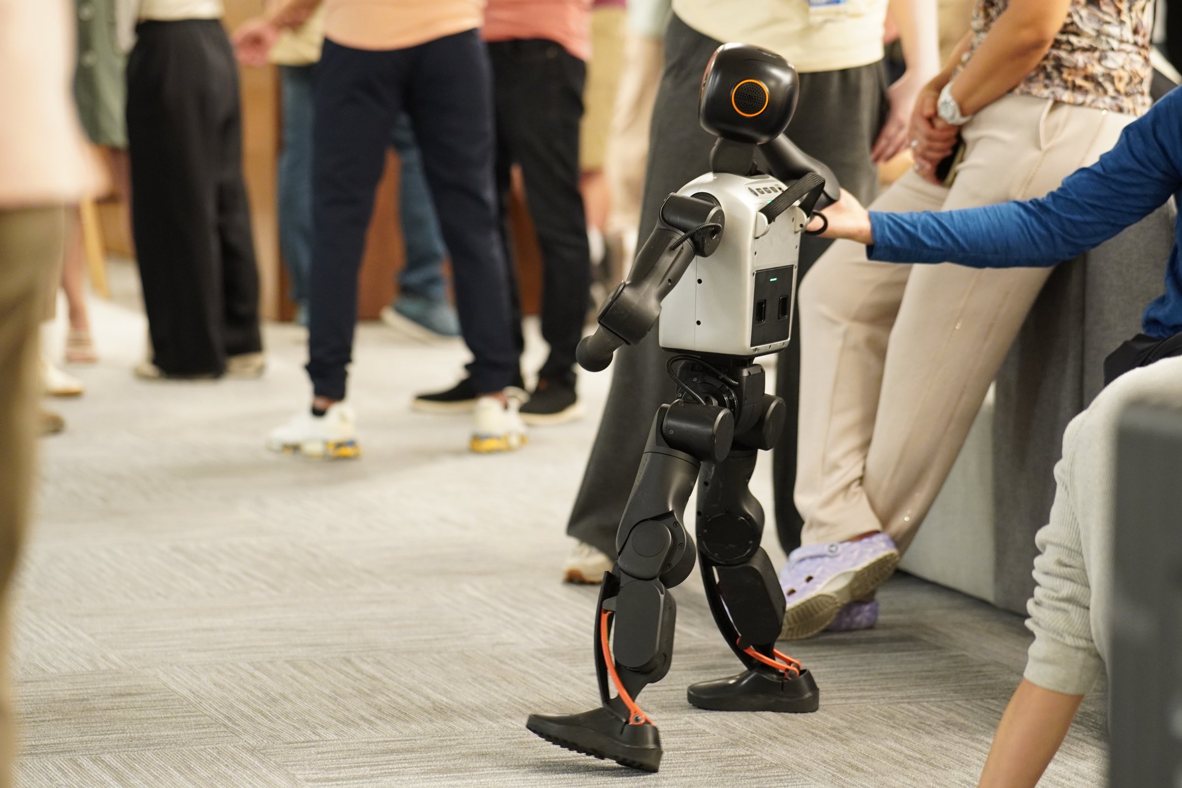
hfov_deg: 18.2
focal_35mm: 112
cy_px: 394
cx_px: 591
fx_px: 3693
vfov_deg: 12.2
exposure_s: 1/160
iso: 1600
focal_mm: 75
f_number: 2.2
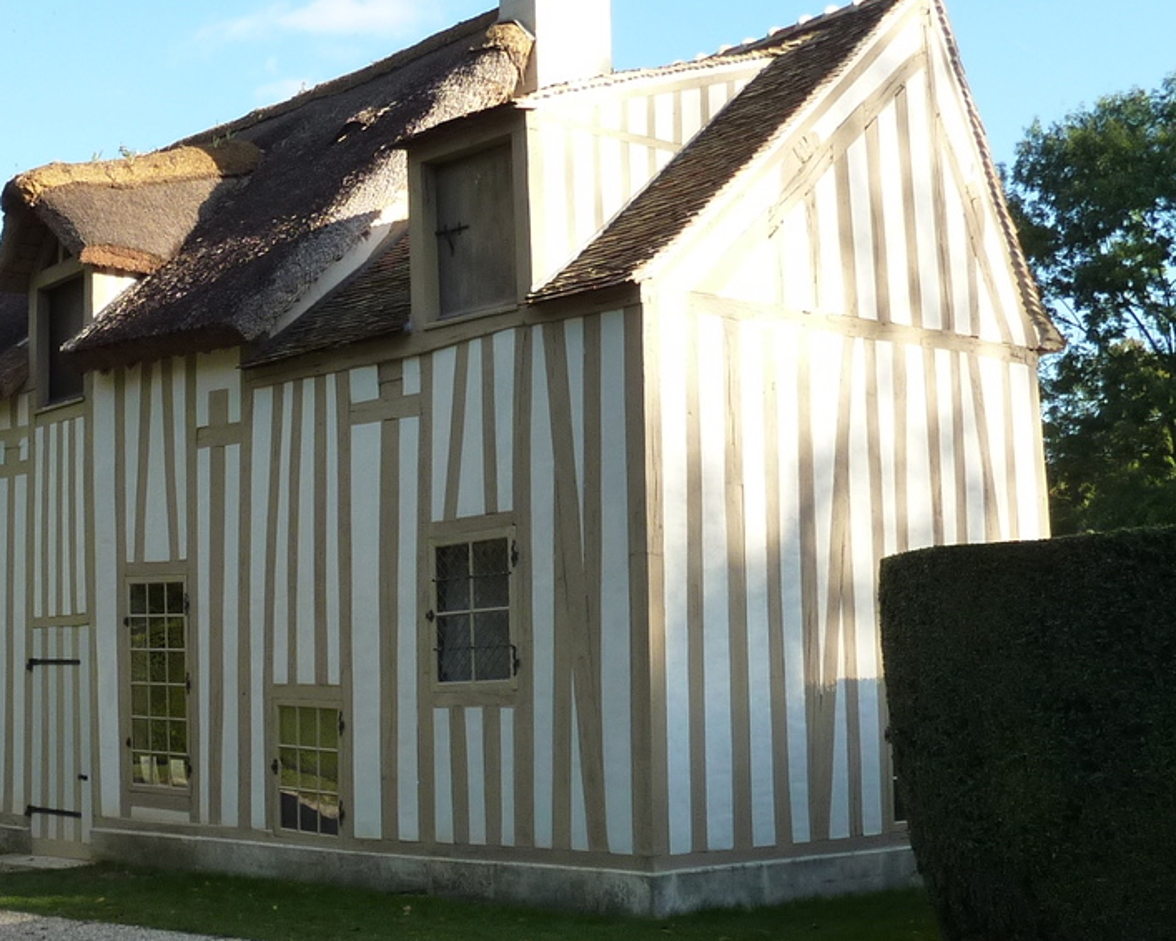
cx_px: 366
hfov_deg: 34.9
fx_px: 1845
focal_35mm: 53
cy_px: 517
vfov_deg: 28.6
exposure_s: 1/250
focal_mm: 4.1
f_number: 4
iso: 125
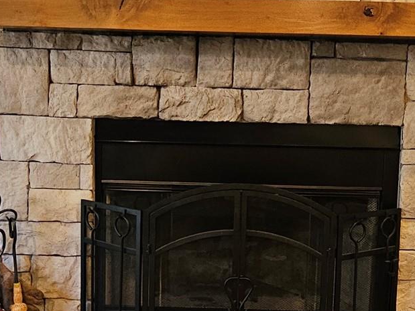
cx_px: 239
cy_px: 148
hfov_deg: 43.7
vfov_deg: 33.6
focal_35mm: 43
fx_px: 515
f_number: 2.2
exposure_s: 1/40
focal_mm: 2.2
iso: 320
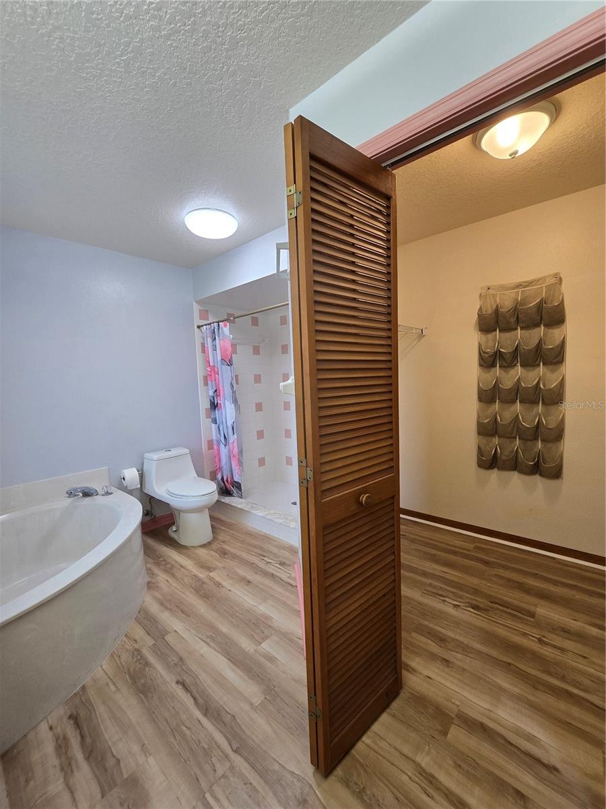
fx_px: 303
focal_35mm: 13
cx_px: 303
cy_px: 404
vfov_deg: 106.2
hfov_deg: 89.9
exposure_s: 1/60
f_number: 2.2
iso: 80
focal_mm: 2.2
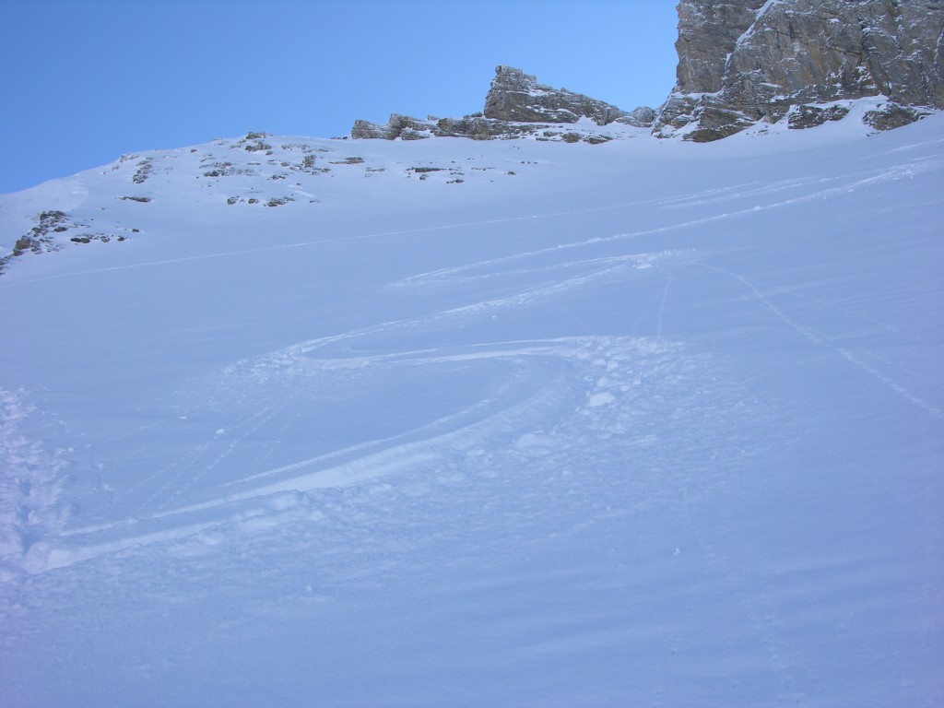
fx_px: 954
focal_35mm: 35
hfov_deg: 52.6
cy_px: 354
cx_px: 472
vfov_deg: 40.7
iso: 50
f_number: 5.6
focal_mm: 9
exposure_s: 1/197
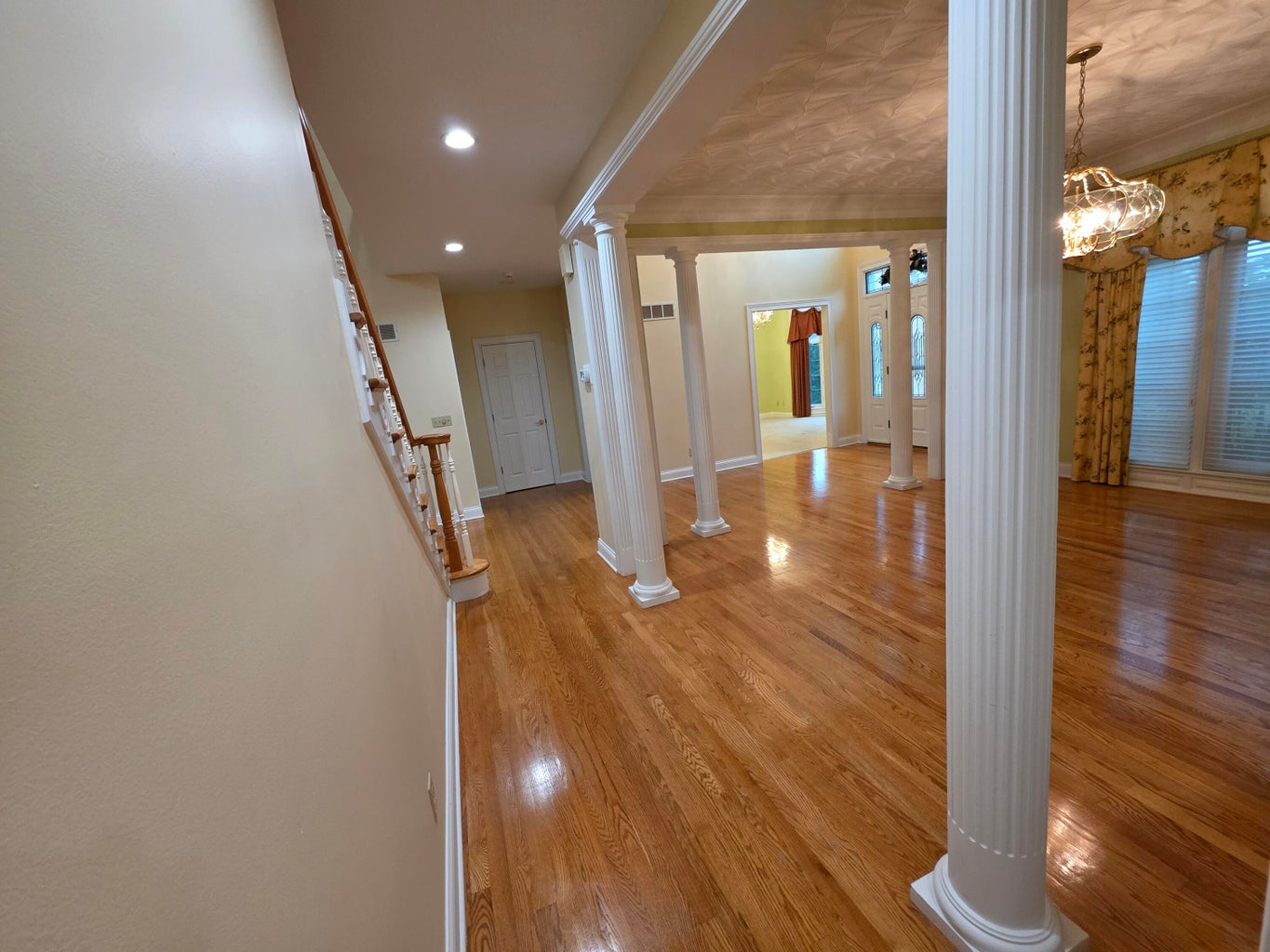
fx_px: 477
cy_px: 476
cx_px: 635
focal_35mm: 13
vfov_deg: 89.9
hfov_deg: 106.2
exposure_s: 1/120
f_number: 1.9
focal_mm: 2.2
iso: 250
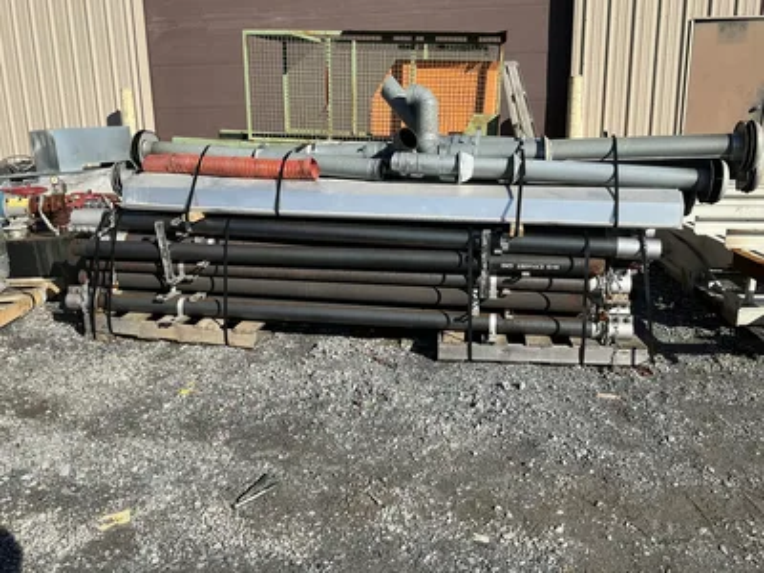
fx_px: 618
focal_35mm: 28
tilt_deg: -13.3
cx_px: 382
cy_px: 286
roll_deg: +0.6
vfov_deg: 49.7
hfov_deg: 63.4
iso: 25
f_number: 1.8
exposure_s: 1/1675
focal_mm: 3
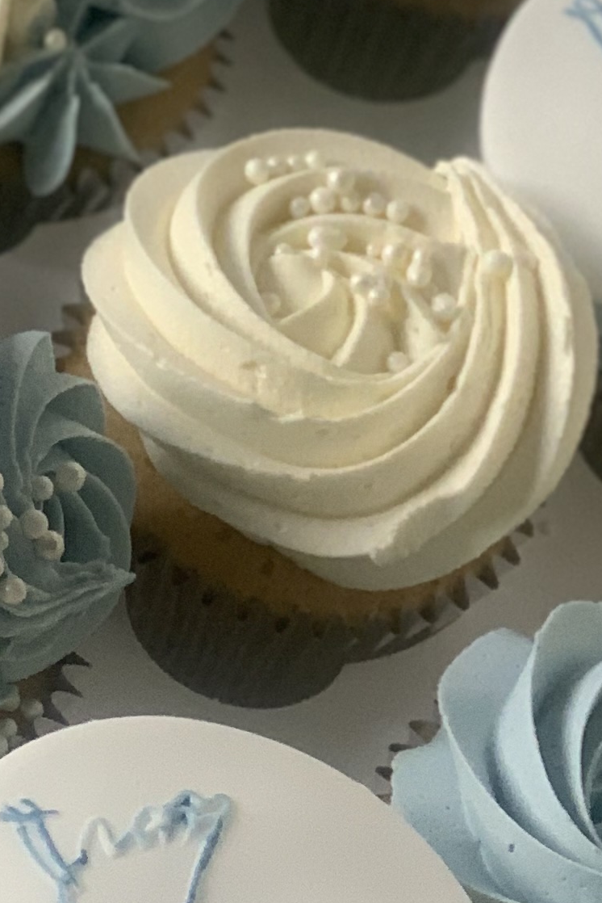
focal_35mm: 195
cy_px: 1099
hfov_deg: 7.0
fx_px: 4888
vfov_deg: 10.4
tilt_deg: -58.7
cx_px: -22
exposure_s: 1/110
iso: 125
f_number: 2.4
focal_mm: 6
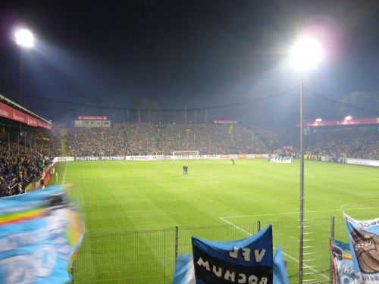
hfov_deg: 52.6
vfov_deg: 40.7
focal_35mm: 35
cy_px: 142
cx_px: 190
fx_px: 383
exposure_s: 1/15
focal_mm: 5.8
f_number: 2.8
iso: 125
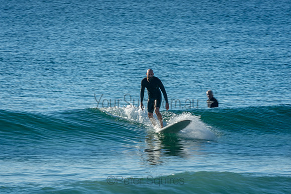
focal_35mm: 600
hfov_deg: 3.4
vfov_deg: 2.3
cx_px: 146
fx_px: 4851
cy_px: 97
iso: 100
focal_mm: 400
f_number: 22
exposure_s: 1/30
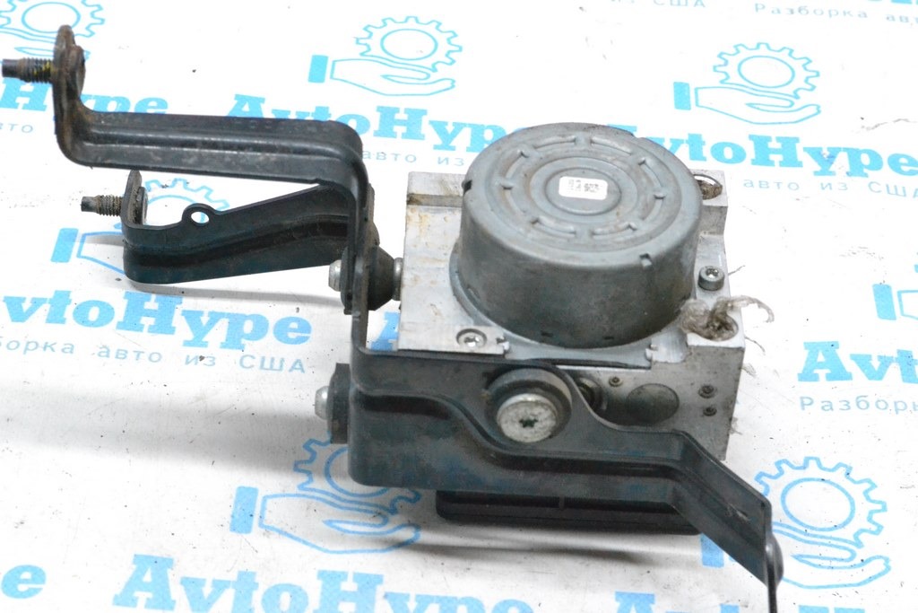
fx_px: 2104
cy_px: 306
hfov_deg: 24.6
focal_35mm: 82
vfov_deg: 16.6
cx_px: 459
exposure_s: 1/160
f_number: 9
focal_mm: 55
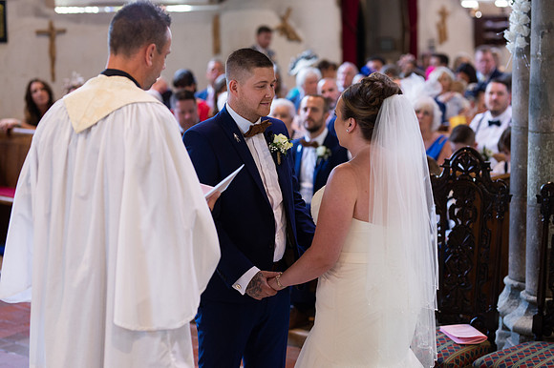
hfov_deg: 23.9
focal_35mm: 85
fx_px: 1307
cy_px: 184
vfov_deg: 16.1
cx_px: 277
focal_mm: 85
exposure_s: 1/160
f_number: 2.5
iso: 1600
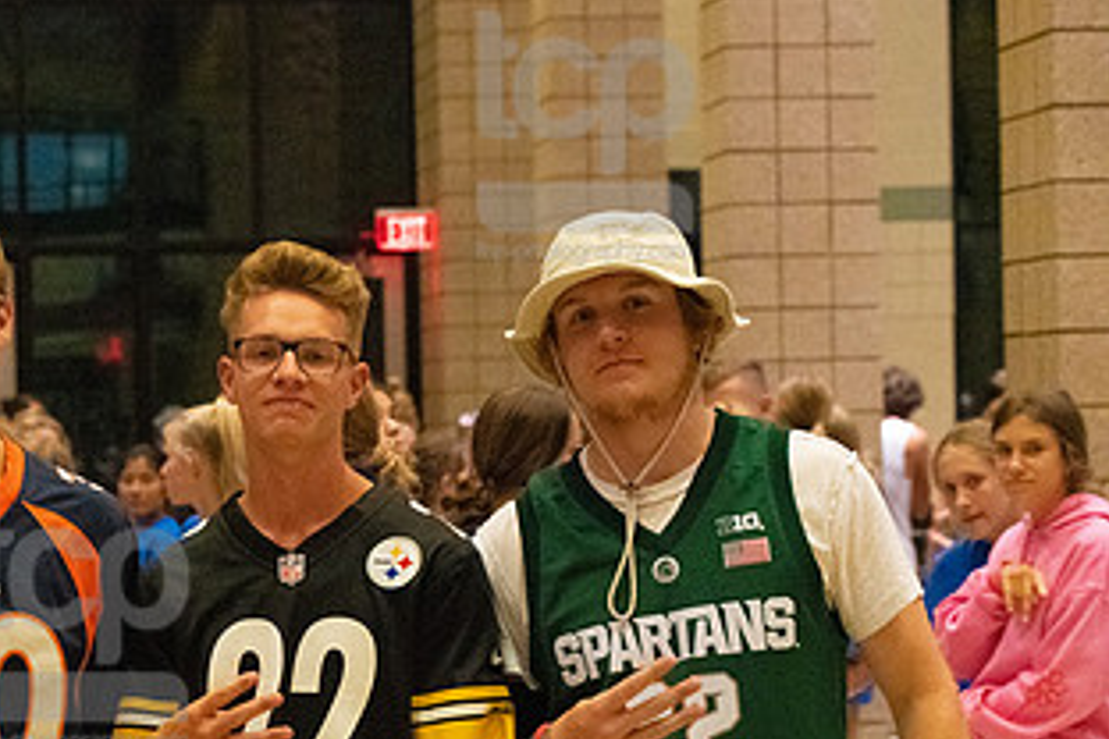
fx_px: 4004
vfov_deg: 10.5
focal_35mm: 130
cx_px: 82
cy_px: 627
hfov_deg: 15.6
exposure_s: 1/400
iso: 8000
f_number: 5
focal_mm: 70
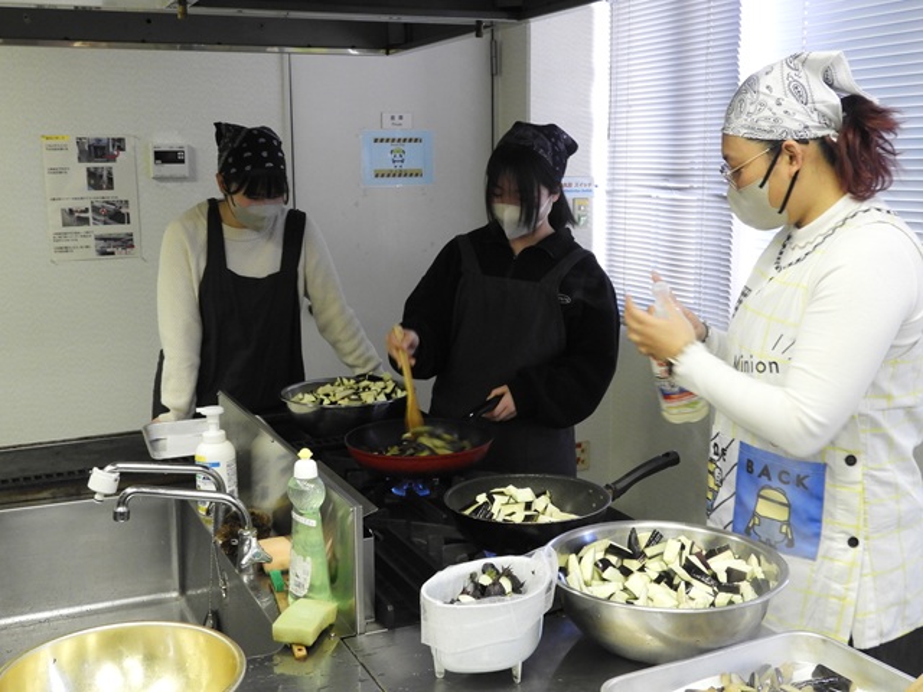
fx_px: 1067
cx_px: 462
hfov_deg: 46.8
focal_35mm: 40
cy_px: 346
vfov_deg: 36.0
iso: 400
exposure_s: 1/25
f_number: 3.8
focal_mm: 7.2
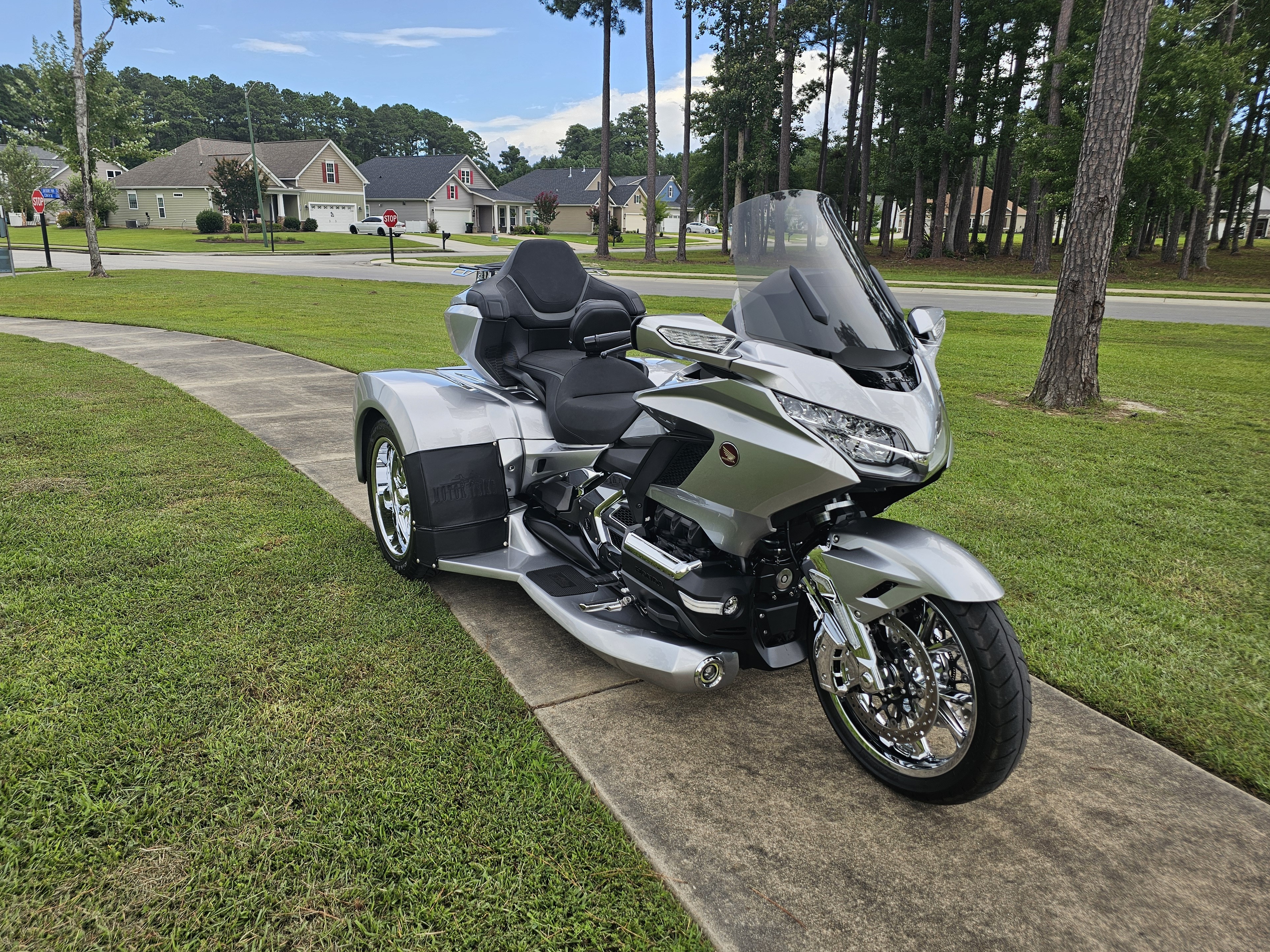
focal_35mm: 24
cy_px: 478
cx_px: 608
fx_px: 881
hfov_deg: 71.6
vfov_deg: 56.8
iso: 10
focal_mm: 6.3
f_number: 1.7
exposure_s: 1/190
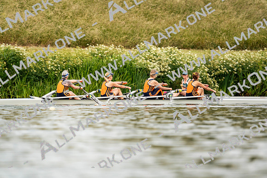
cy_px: 89
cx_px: 134
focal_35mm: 600
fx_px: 4451
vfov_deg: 2.3
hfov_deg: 3.4
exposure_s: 1/2000
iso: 320
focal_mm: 600
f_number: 6.3
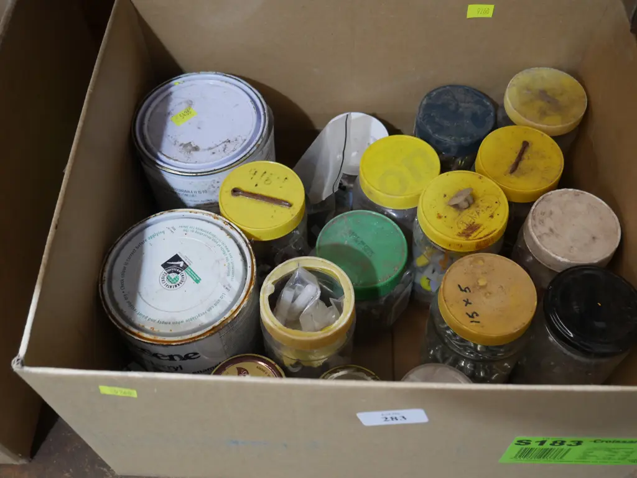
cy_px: 239
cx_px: 318
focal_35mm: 38
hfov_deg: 49.0
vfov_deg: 37.8
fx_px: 700
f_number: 4.1
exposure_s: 1/60
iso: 1250
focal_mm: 19
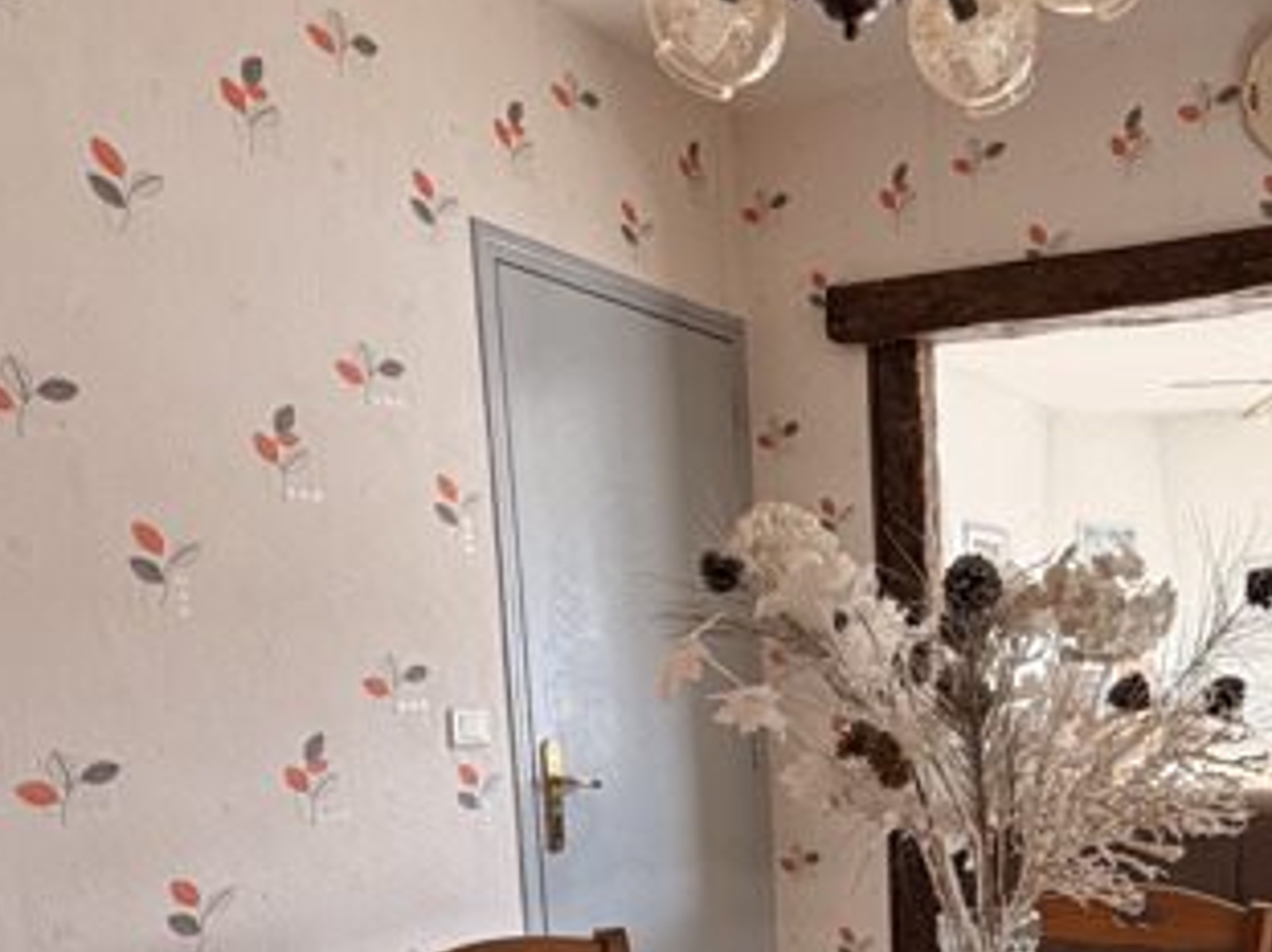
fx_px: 1322
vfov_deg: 37.6
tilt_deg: -6.9
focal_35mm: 36
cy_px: 813
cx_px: 1112
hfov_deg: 47.0
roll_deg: +1.1
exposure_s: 1/121
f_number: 2.2
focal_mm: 2.22
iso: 200
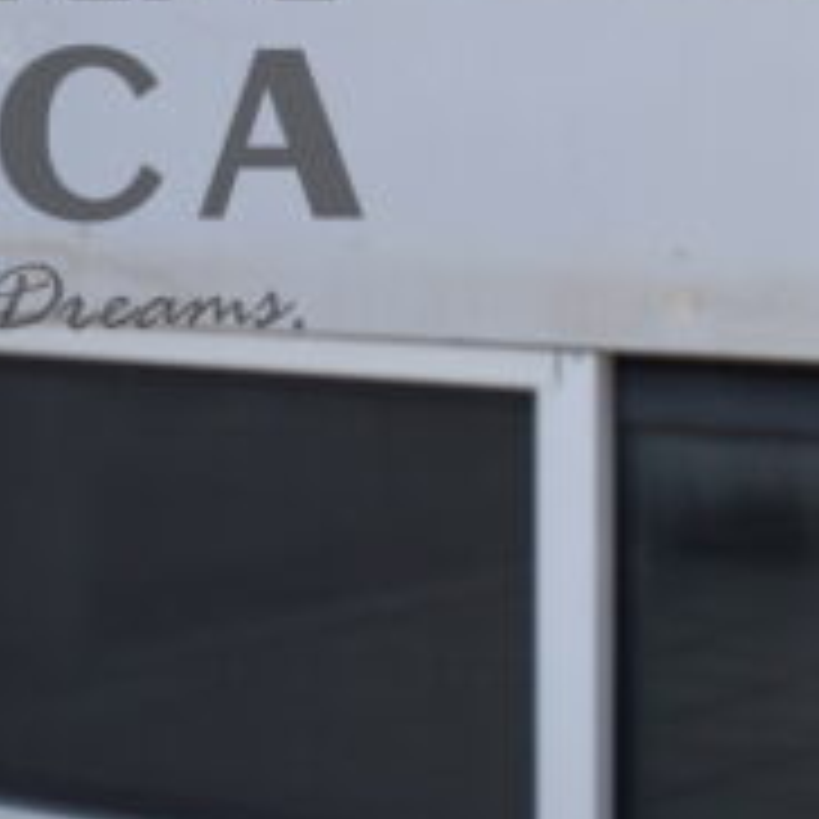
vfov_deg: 13.4
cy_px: 65
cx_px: -292
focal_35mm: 129
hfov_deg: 13.0
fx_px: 3453
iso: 250
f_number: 8
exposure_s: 1/250
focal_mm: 18
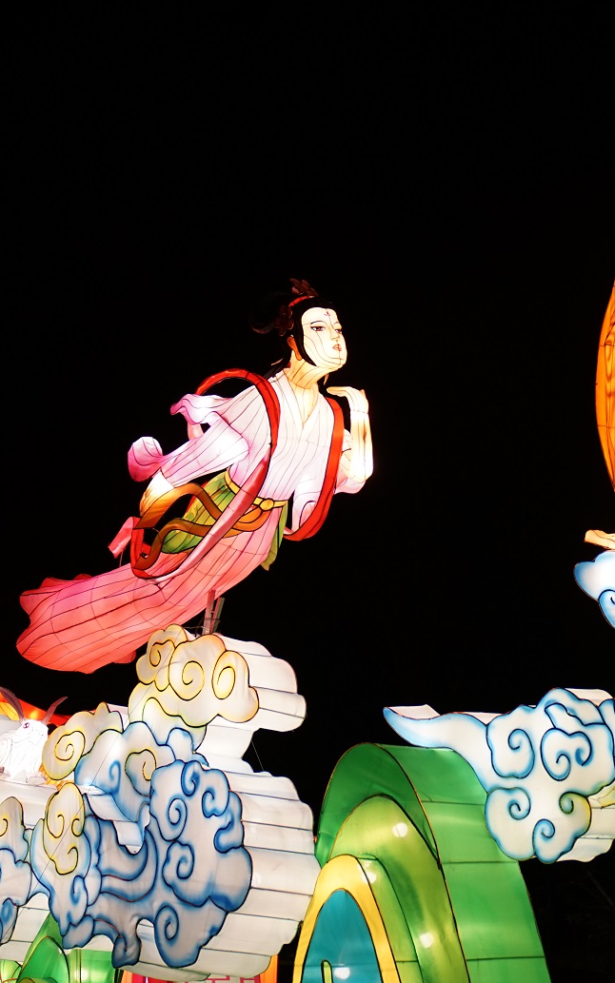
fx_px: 1957
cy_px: 355
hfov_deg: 17.8
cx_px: 399
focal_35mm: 73
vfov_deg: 28.1
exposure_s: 1/80
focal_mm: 37
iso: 400
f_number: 2.8
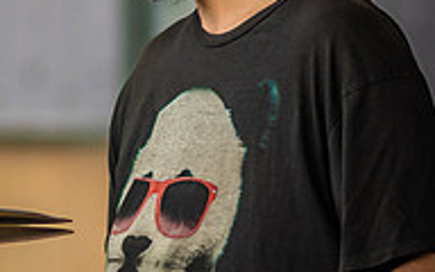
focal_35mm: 739
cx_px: -177
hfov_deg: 2.8
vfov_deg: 1.8
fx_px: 8761
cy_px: 46
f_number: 4
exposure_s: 1/640
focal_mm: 160
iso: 400
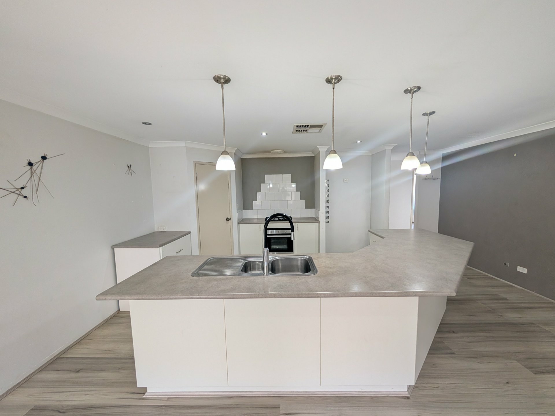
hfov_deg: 110.5
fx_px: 192
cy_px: 208
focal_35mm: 12
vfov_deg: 94.5
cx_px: 278
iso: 90
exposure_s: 1/100
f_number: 1.7
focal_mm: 2.02
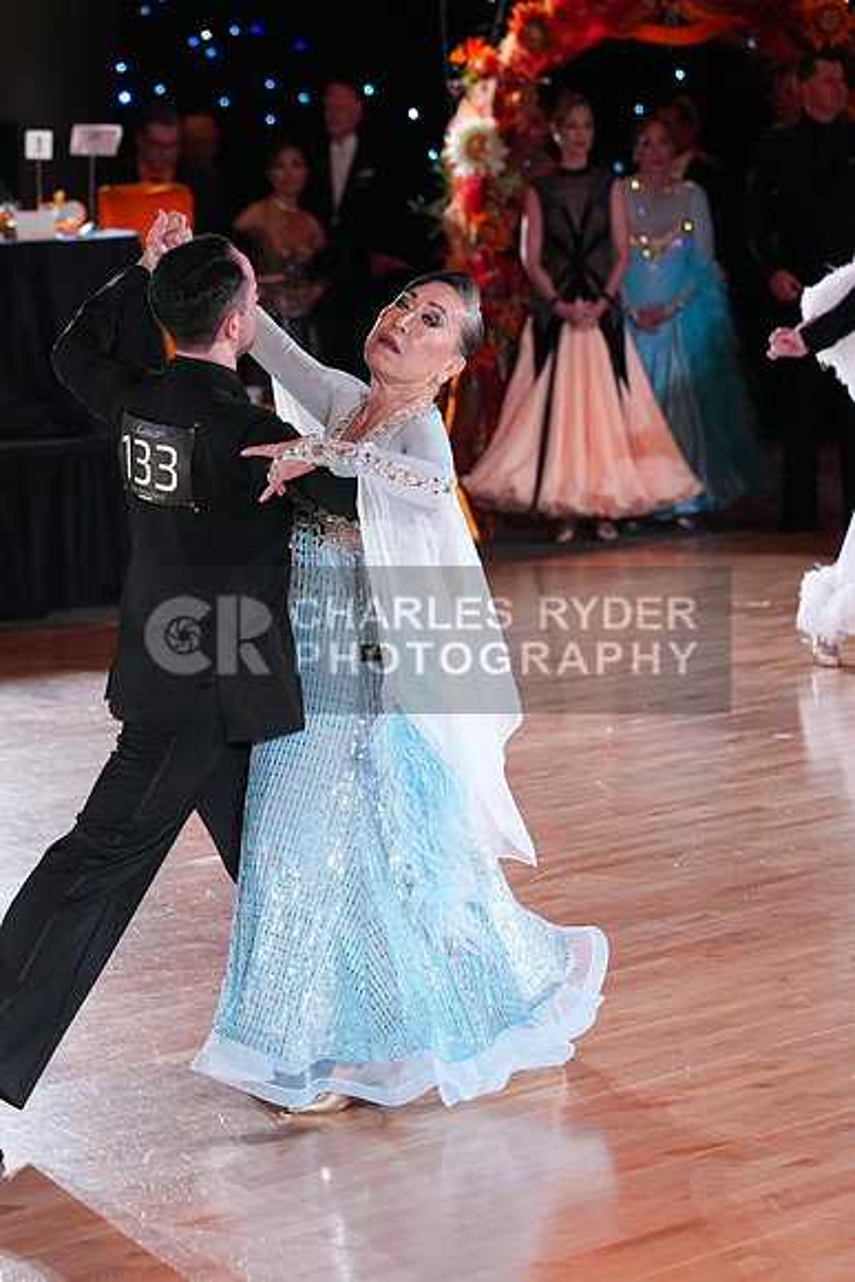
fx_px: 5625
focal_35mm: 158
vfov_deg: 13.0
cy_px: 641
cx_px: 428
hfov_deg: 8.7
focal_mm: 158
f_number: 5
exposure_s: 1/400
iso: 5000
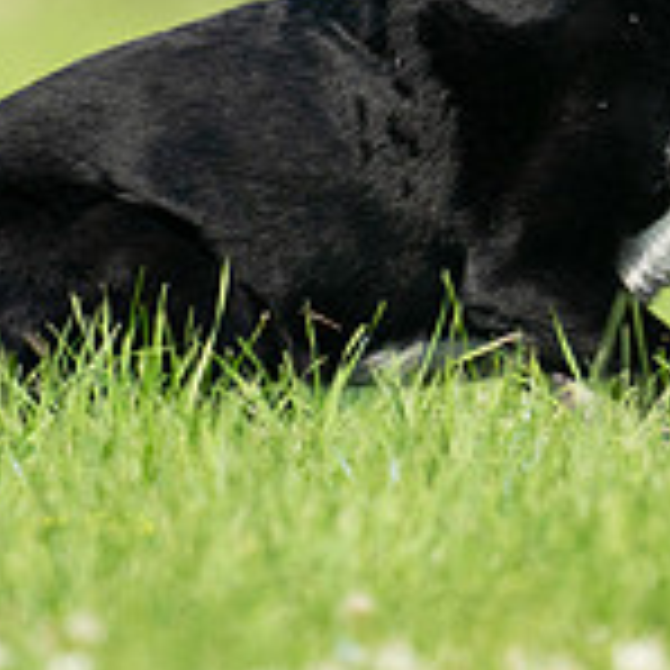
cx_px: 585
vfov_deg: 0.9
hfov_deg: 0.9
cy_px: -196
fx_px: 43555
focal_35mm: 1989
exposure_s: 1/4000
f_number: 6.3
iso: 2000
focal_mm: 600
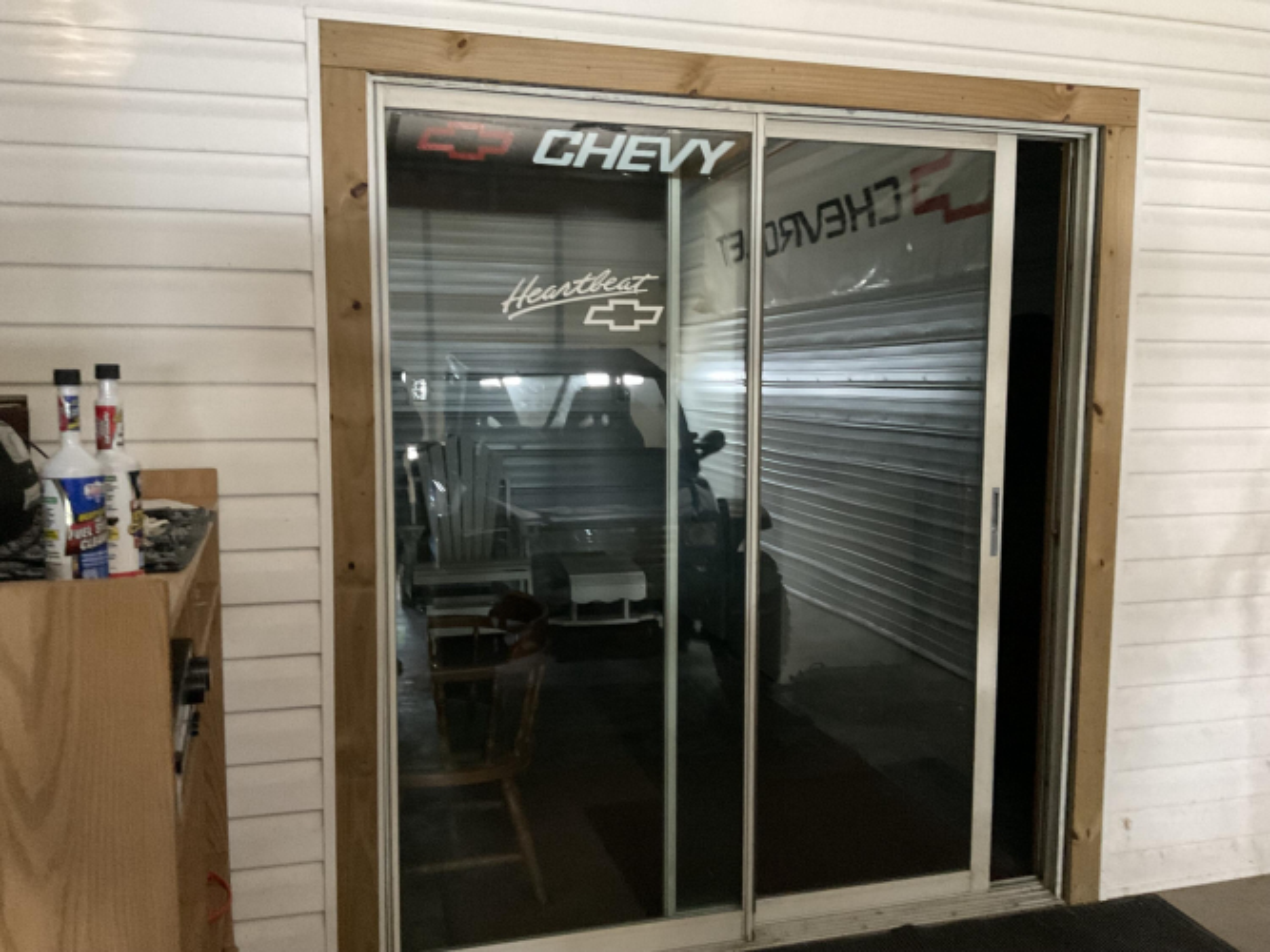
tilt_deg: -6.0
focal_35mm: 29
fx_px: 1064
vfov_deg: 48.2
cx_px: 635
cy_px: 476
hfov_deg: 61.7
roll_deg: -0.9
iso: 640
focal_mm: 3
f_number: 1.8
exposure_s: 1/28
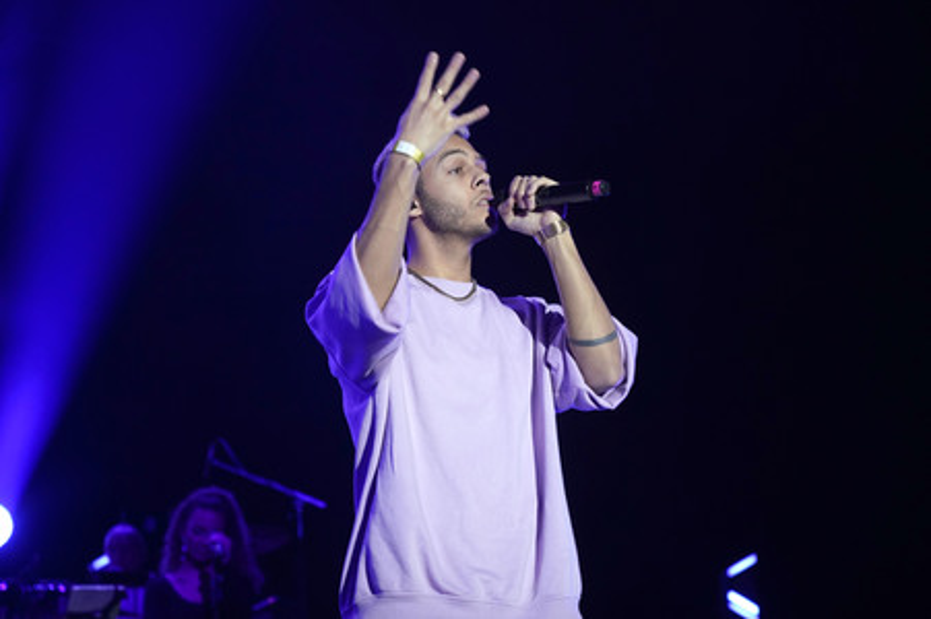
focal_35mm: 89
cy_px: 310
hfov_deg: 22.9
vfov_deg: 15.3
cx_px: 466
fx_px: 2300
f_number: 4.5
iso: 2000
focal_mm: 89
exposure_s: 1/250
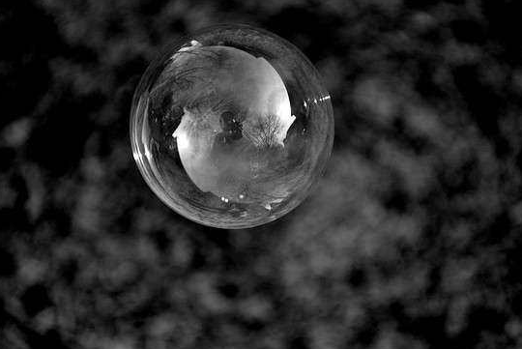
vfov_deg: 15.5
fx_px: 1285
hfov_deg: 23.0
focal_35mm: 89
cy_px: 177
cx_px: 267
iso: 400
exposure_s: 1/320
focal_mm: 55
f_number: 5.6
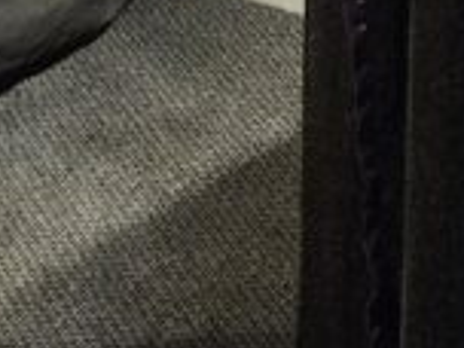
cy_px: -772
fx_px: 2078
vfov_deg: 7.9
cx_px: 586
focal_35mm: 155
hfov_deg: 12.4
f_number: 1.8
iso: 500
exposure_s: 1/60
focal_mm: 5.4
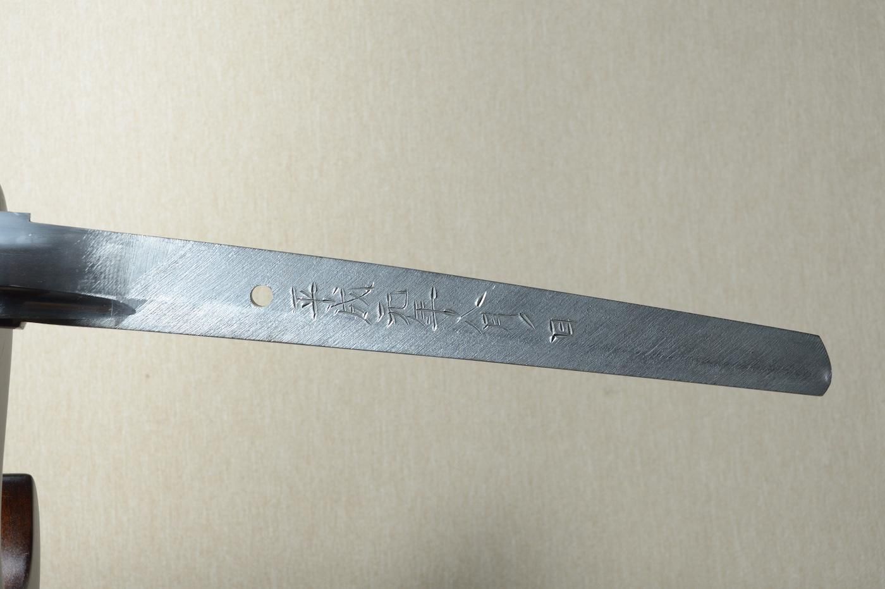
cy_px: 294
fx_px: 1400
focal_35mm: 57
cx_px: 442
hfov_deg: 35.1
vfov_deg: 23.7
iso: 400
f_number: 11
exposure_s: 1/2
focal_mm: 38
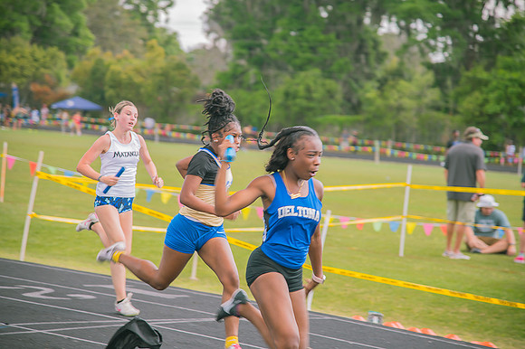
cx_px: 262
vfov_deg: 11.4
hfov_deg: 17.1
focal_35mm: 120
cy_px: 174
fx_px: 1749
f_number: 4
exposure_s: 1/200
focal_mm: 120
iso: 200
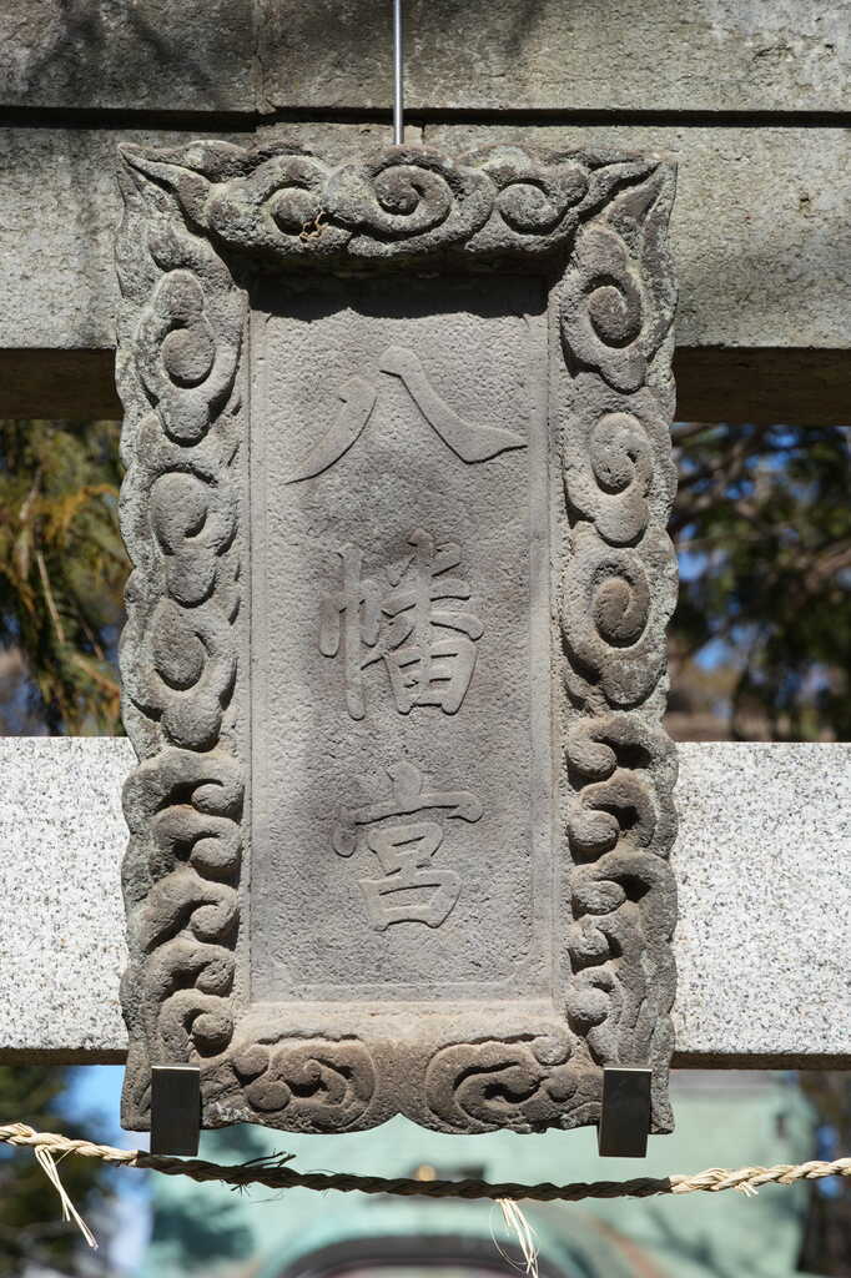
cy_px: 639
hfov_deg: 11.4
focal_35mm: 120
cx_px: 426
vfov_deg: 17.1
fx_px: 4258
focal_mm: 80
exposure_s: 1/320
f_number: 8
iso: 100
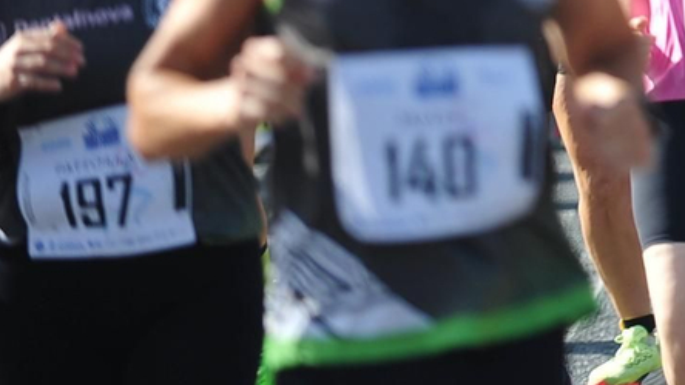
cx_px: 1018
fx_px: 11646
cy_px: -272
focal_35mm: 641
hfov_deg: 3.4
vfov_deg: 1.9
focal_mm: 170
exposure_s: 1/1000
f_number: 2.8
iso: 160
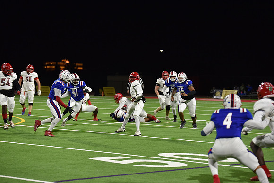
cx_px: 137
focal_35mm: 122
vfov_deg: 11.2
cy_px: 92
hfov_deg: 16.8
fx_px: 929
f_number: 2.8
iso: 2800
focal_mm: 122
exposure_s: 1/640
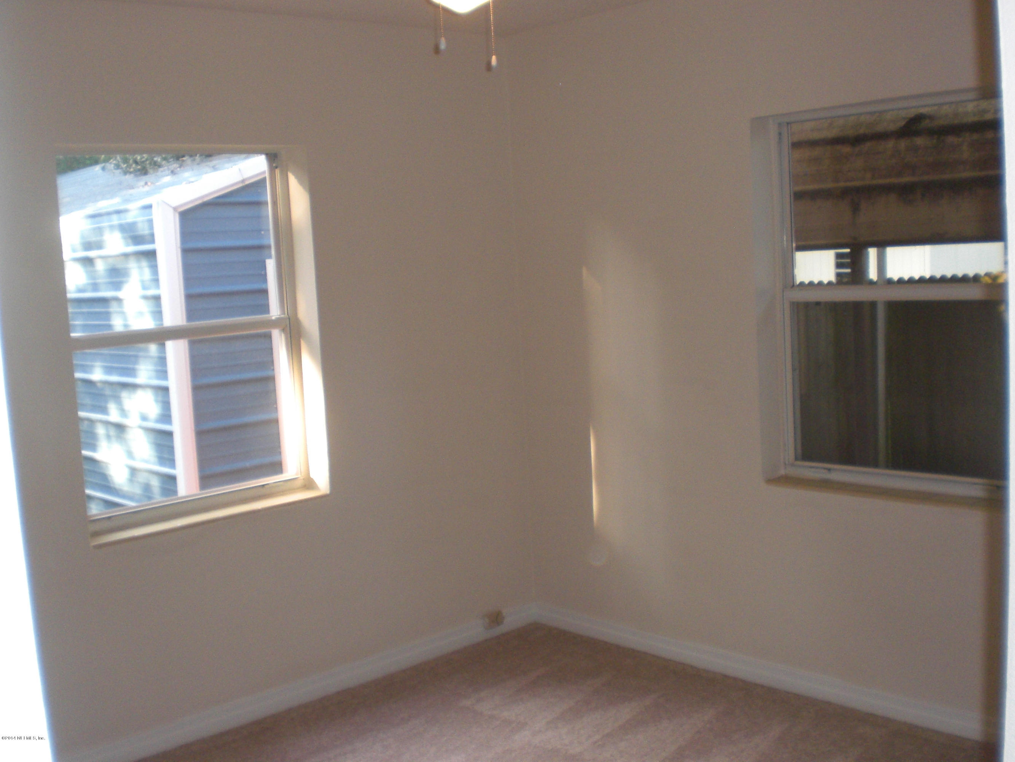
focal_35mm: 38
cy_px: 381
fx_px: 1114
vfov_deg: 37.7
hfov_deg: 49.0
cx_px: 508
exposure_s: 1/60
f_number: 3.1
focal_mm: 6.3
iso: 200
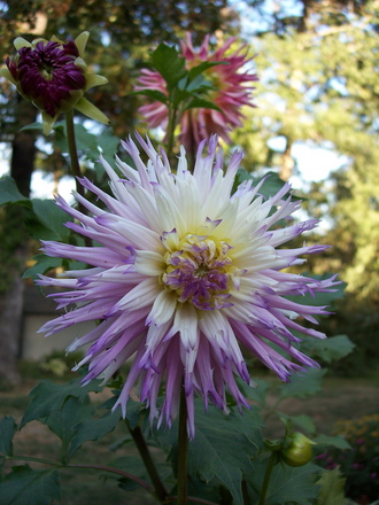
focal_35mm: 39
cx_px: 190
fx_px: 569
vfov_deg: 47.9
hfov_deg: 36.8
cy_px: 252
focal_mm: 8
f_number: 3.4
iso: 100
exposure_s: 1/125
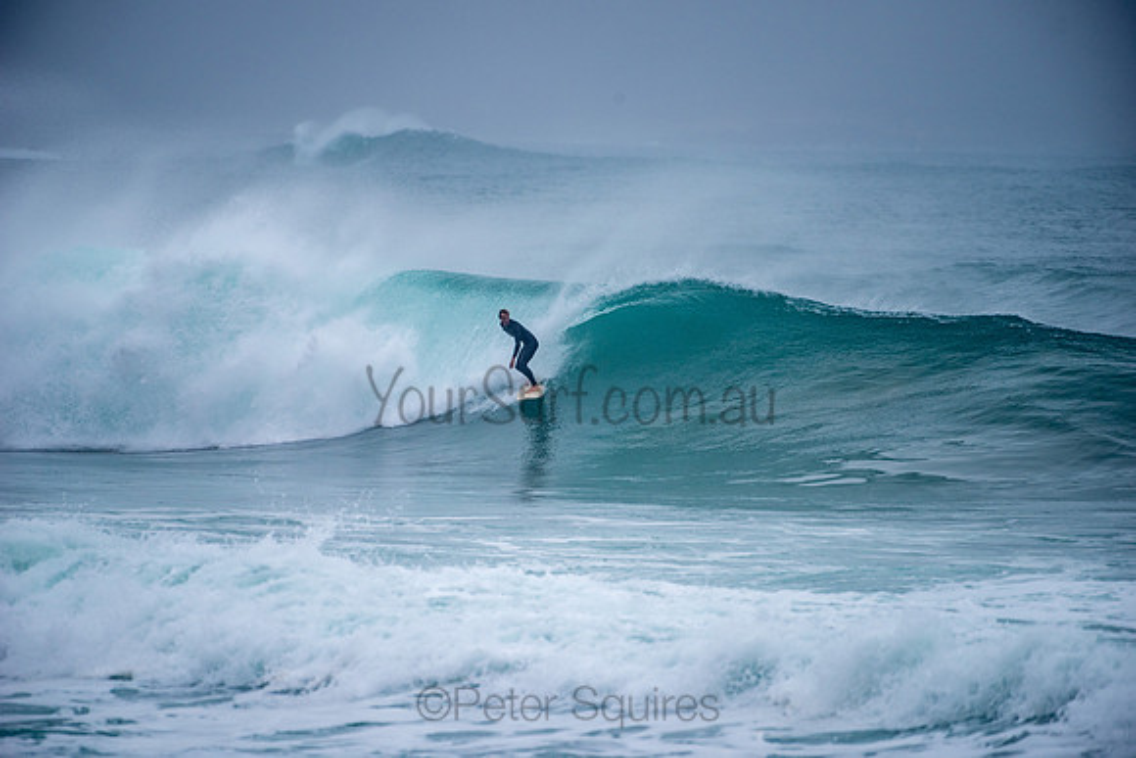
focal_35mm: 500
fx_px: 15781
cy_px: 379
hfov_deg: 4.1
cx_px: 568
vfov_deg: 2.8
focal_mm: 500
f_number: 5.6
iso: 180
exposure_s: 1/1000
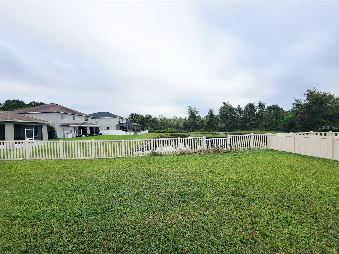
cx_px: 170
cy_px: 127
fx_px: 127
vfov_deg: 89.9
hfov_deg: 106.2
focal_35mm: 13
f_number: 2.2
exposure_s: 1/909
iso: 50
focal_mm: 2.2
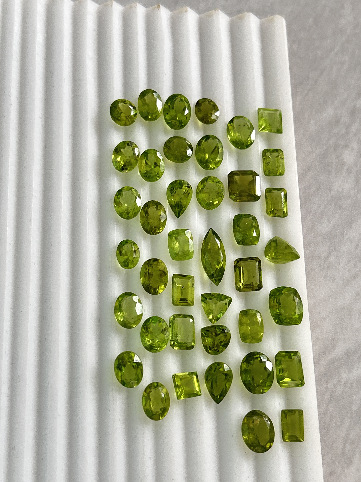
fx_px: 723
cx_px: 180
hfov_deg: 28.0
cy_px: 241
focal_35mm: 52
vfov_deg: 36.8
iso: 80
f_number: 1.5
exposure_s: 1/121
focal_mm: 5.7
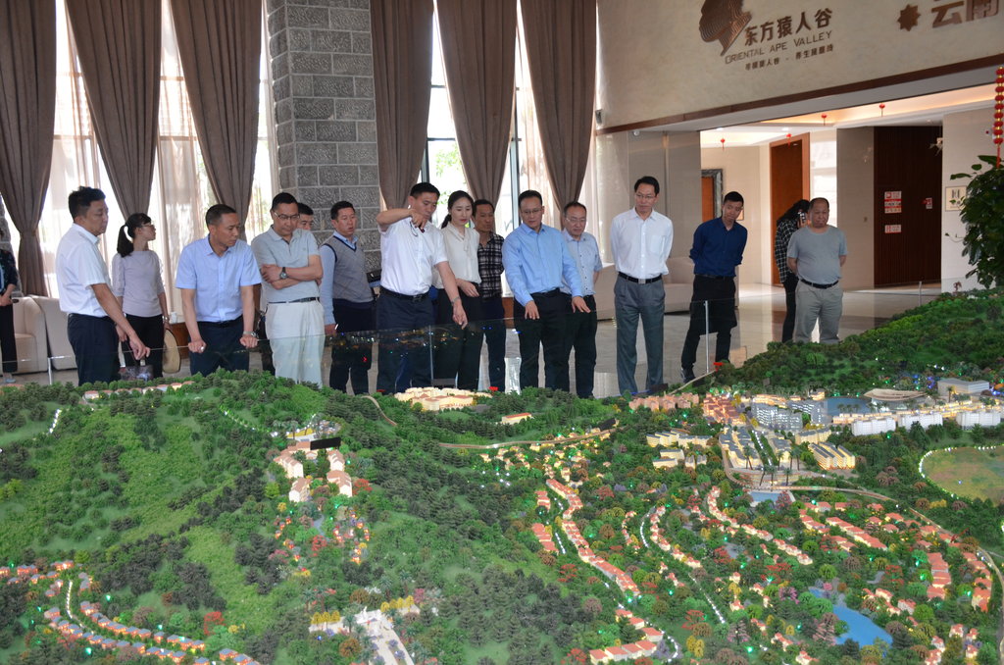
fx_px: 1085
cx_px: 502
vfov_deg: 34.1
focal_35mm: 39
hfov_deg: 49.6
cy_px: 332
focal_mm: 26
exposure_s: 1/60
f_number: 3.8
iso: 500
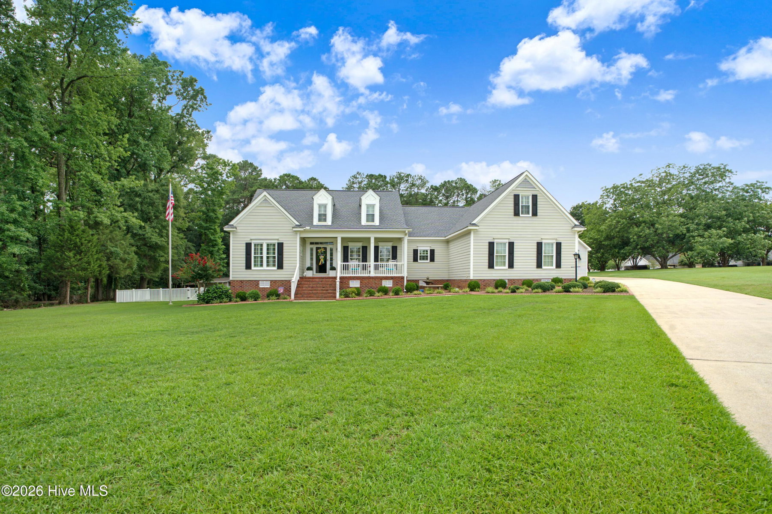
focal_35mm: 16
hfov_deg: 96.8
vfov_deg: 73.7
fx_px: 343
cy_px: 257
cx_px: 386
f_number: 8
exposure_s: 1/160
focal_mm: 16
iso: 100
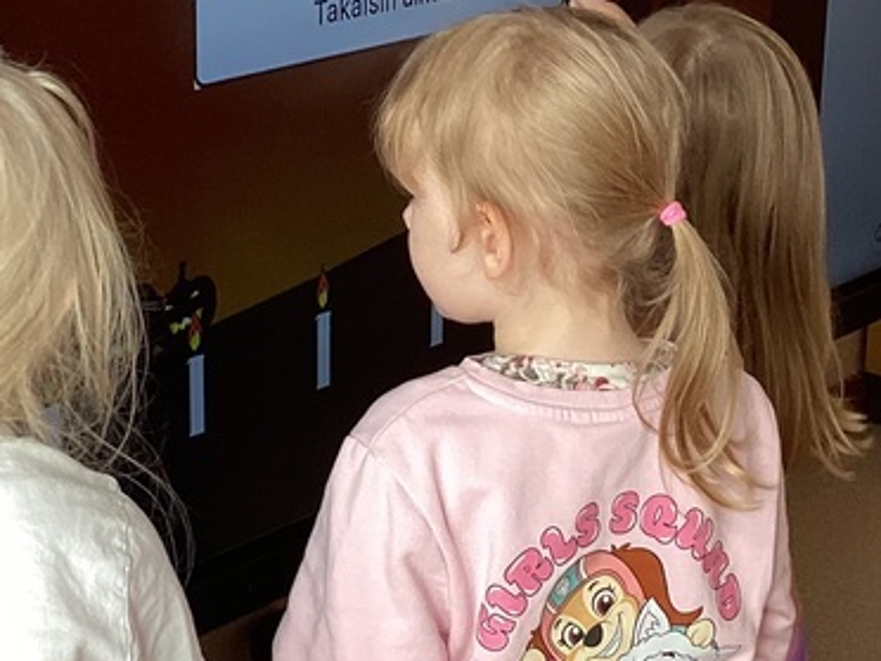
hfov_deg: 22.0
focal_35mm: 89
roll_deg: +0.1
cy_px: 239
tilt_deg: -16.7
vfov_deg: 16.6
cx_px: 461
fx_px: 2265
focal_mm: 3.3
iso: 80
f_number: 2.4
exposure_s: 1/100
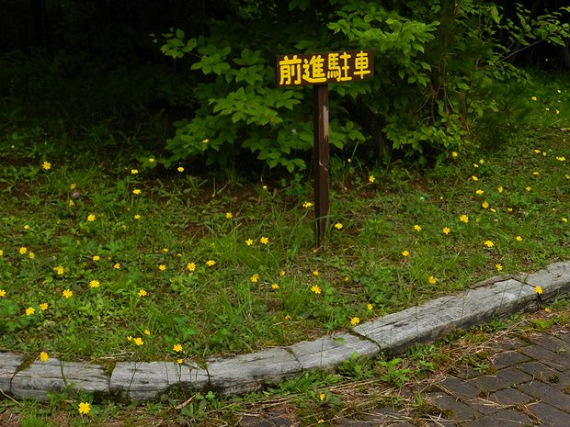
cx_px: 285
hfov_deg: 36.2
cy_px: 214
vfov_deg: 27.5
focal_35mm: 53
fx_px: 873
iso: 400
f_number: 4.4
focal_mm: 9.4
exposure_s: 1/640
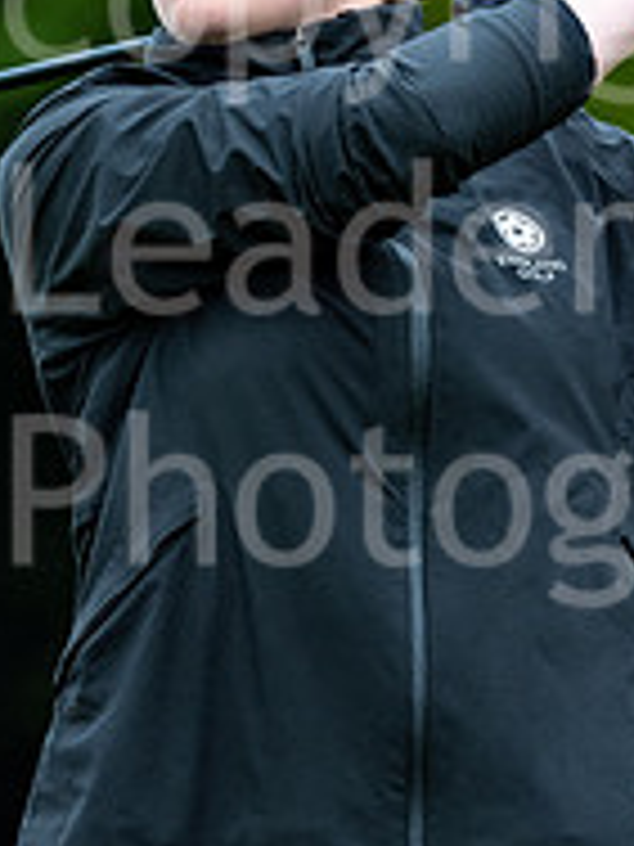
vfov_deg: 2.1
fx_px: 23297
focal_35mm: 954
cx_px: 513
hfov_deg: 1.6
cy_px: 234
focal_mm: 300
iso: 640
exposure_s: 1/500
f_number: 4
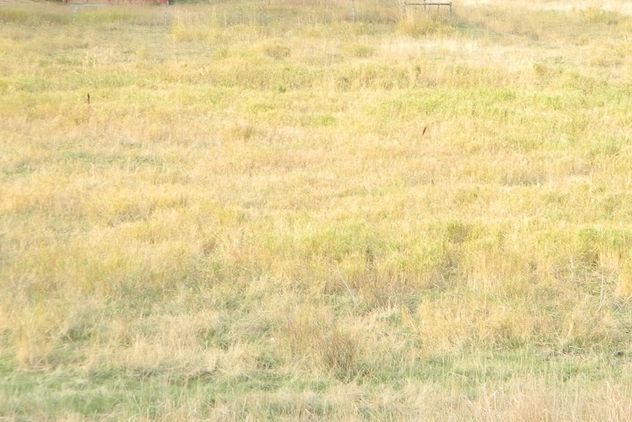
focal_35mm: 112
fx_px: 1966
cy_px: 33
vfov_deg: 12.1
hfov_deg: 18.1
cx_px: 486
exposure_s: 1/80
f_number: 3.8
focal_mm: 10.2
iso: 80
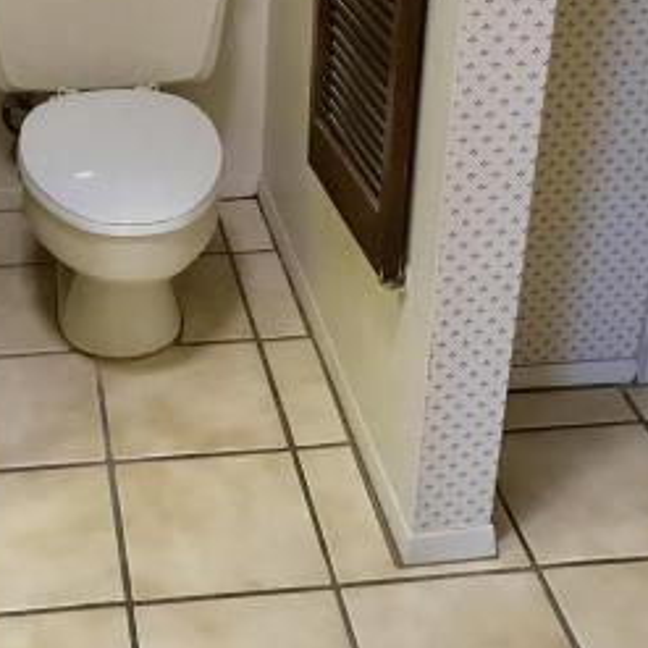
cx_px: 131
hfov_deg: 26.4
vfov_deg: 26.0
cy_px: 66
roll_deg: +0.1
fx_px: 1355
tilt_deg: -25.2
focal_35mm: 64
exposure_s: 1/15
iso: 50
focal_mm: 3.99
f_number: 1.8
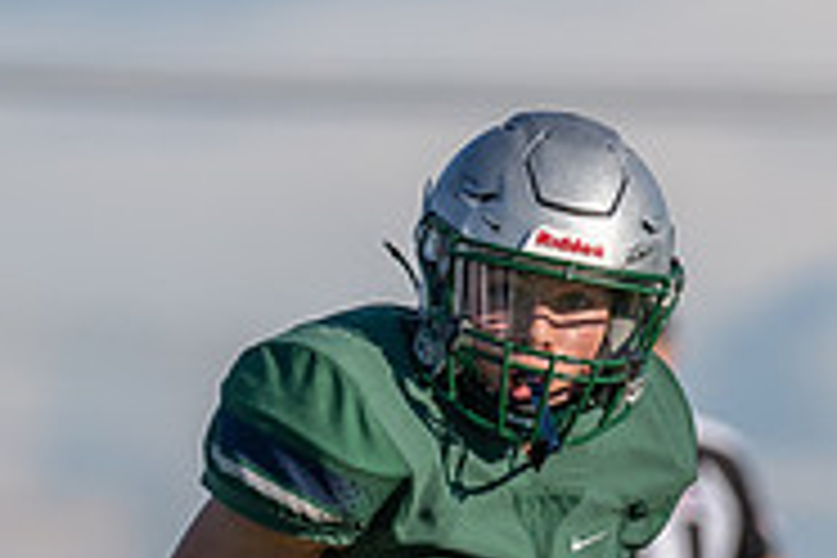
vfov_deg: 1.5
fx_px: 20668
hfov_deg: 2.3
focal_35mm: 889
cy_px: 835
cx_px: 684
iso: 100
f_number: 2.8
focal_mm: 200
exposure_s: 1/2000
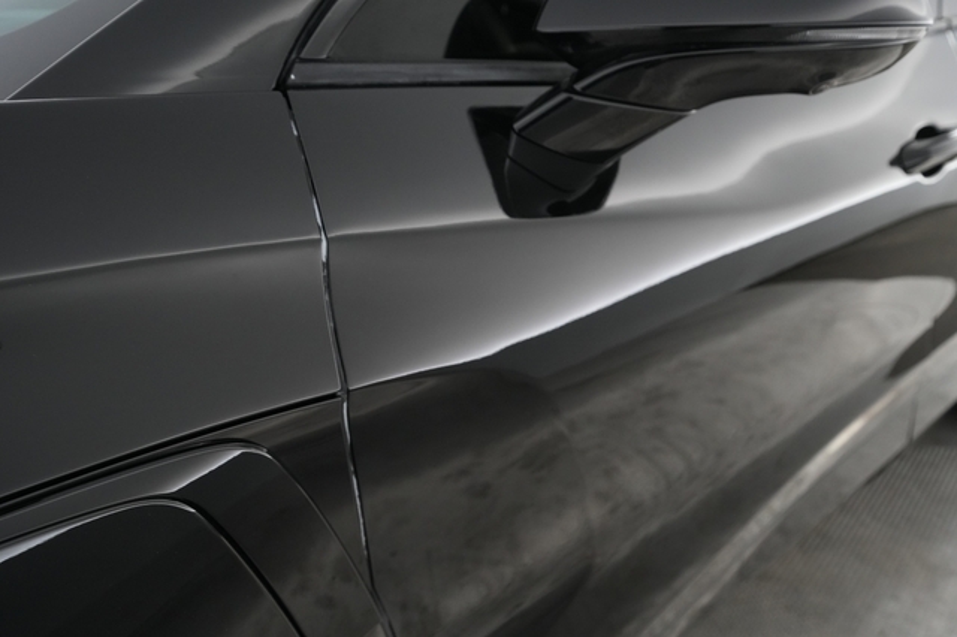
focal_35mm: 28
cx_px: 478
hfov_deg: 65.5
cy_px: 318
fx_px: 744
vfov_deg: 46.4
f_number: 4.5
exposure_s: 1/125
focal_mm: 28
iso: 4000
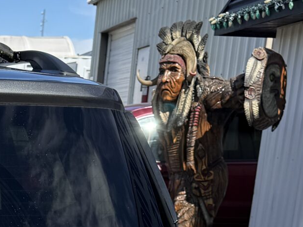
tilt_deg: -13.3
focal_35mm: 99
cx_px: -128
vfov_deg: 14.0
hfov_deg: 18.1
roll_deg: -2.0
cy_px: 335
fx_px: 866
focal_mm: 6.76
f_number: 1.78
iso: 80
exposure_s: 1/3953
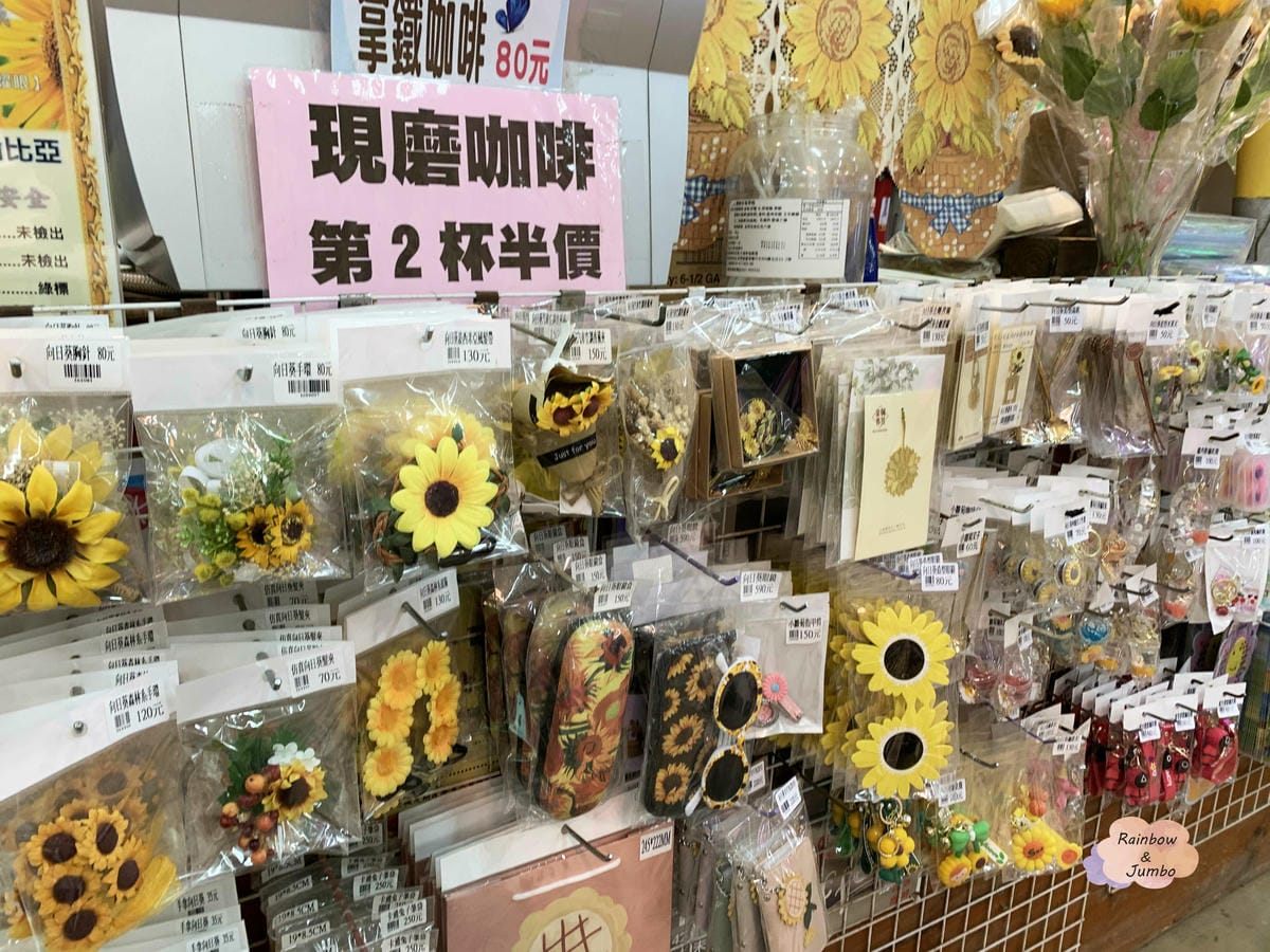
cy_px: 476
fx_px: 954
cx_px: 635
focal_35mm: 26
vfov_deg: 53.1
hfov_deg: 67.3
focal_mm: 4.25
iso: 80
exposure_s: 1/60
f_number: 1.8
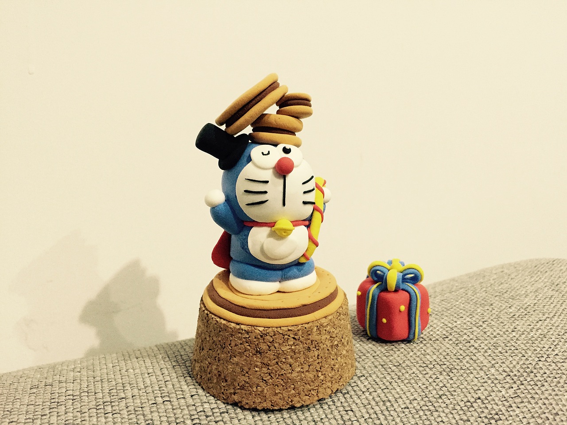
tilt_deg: -10.2
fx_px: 475
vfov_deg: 48.2
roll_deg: +0.3
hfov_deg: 61.7
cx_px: 284
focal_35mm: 29
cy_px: 212
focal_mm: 4.15
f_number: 2.2
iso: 320
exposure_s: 1/15
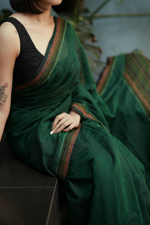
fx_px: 419
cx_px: 54
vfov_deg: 29.9
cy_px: 77
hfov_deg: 20.3
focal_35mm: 67
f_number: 1.2
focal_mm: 50
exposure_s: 1/160
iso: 160
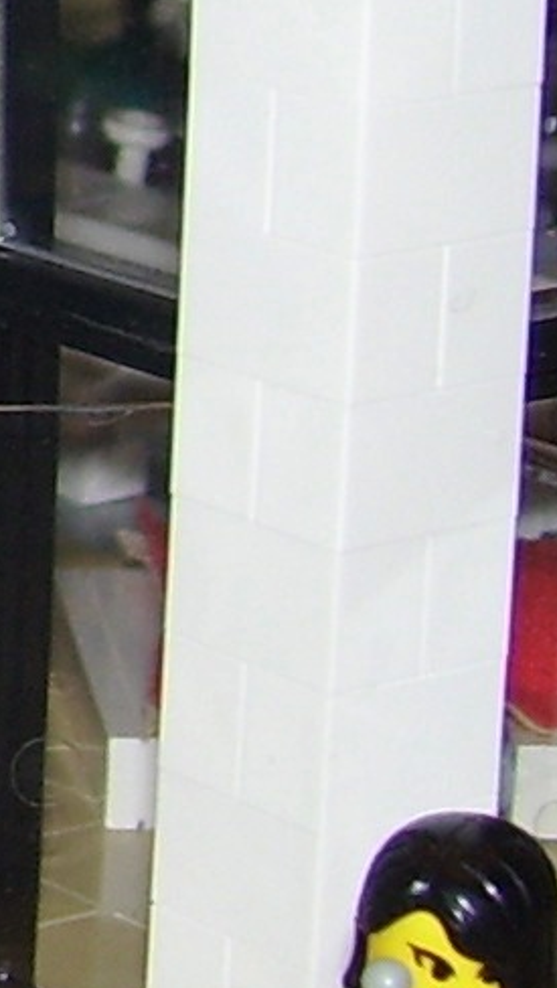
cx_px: -1568
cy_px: -20
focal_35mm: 185
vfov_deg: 11.5
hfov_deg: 5.7
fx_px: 4851
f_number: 2.7
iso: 80
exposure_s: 1/60
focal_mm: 6
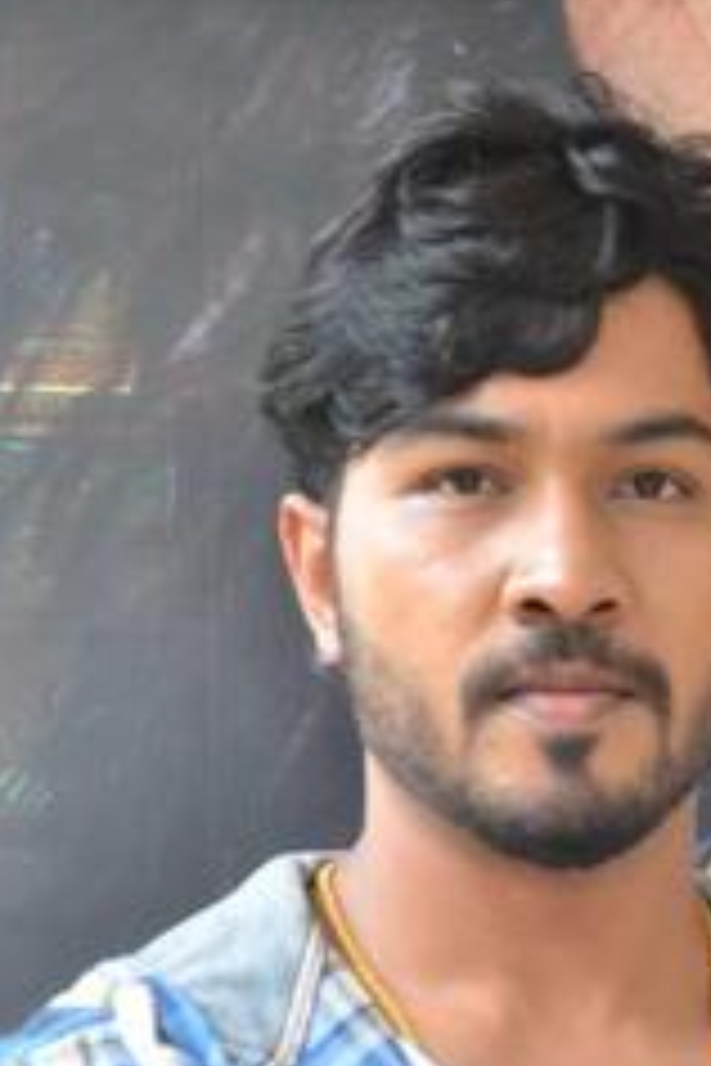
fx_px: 4266
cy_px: 1601
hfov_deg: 9.5
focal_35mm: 144
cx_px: 506
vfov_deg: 13.4
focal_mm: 30
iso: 800
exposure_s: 1/125
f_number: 4.2
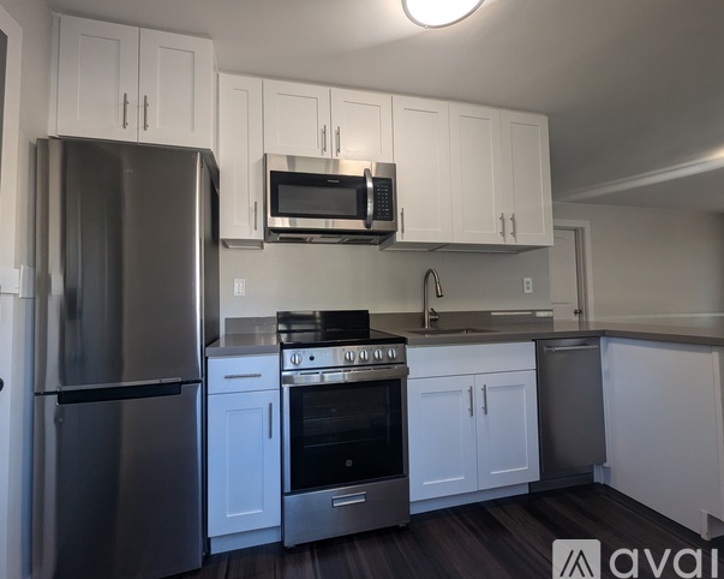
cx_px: 348
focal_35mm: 14
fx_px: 300
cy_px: 287
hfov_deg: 100.7
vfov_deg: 88.0
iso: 68
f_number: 2.2
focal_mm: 1.95
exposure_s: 1/60
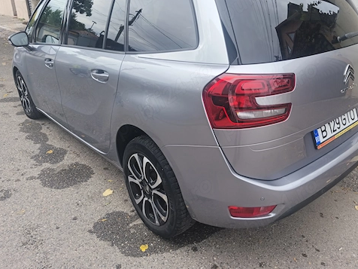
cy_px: 109
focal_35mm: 29
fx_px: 300
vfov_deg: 48.0
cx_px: 216
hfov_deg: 61.1
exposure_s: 1/100
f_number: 1.65
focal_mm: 6.18
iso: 100
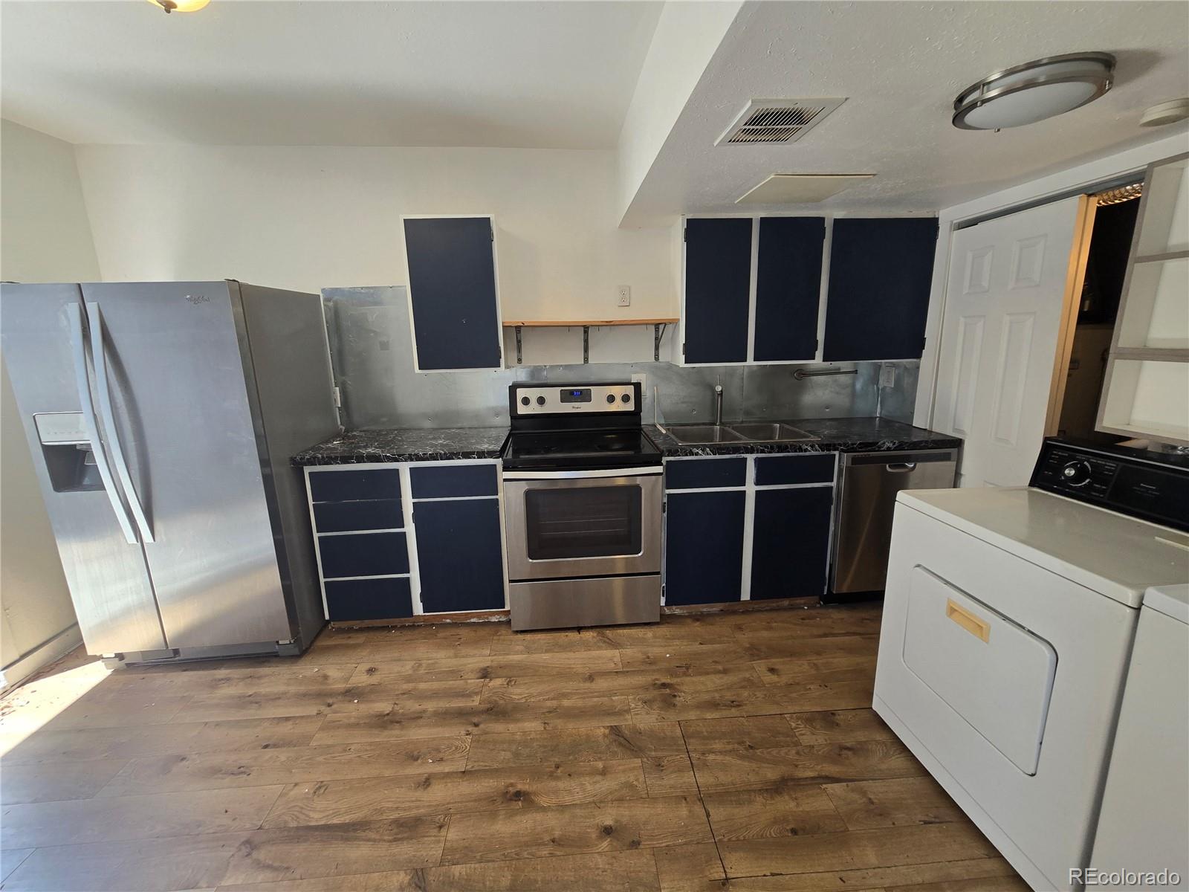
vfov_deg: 89.9
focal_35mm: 13
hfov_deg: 106.2
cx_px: 594
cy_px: 446
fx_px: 447
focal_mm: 2.2
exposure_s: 1/60
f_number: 2.2
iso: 64
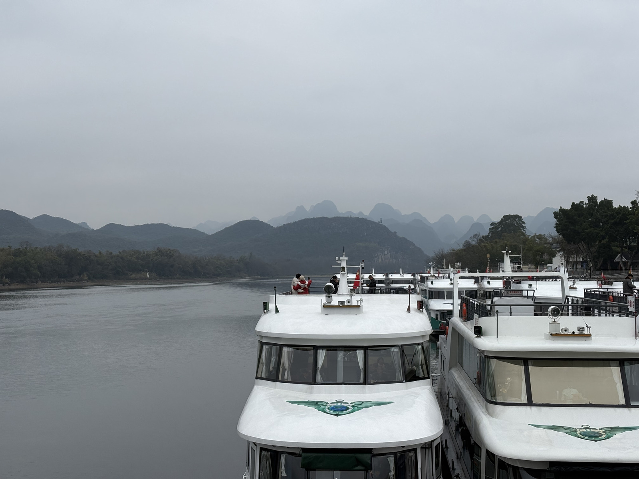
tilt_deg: +2.1
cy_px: 240
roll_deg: +0.3
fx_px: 960
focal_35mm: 52
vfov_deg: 28.0
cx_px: 320
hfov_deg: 36.8
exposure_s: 1/782
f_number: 1.6
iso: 32
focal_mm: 5.96
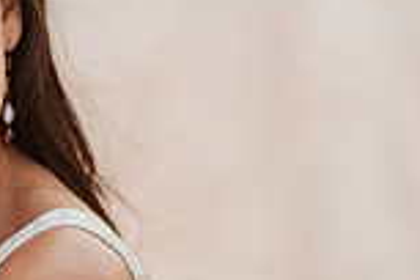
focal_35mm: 225
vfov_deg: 6.1
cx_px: -316
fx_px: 2625
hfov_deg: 8.8
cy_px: 94
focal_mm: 58
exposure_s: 1/6400
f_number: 1.4
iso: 250
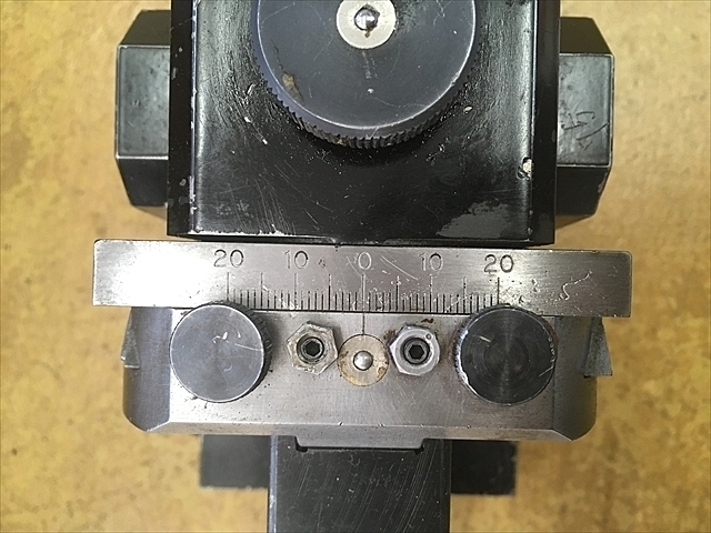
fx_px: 596
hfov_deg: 61.7
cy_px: 266
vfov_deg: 48.2
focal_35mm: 29
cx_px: 356
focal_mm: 4.15
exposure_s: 1/30
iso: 125
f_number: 2.2
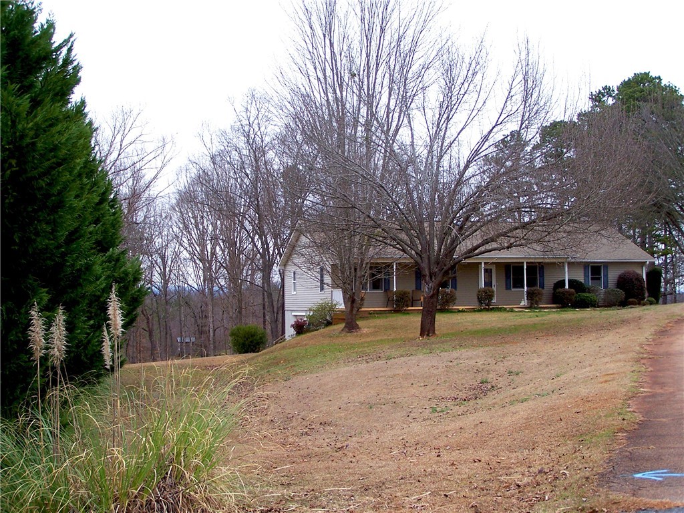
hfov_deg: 37.5
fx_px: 1008
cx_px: 342
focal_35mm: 51
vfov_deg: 28.6
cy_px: 256
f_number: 3
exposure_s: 1/250
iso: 80
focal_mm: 8.5
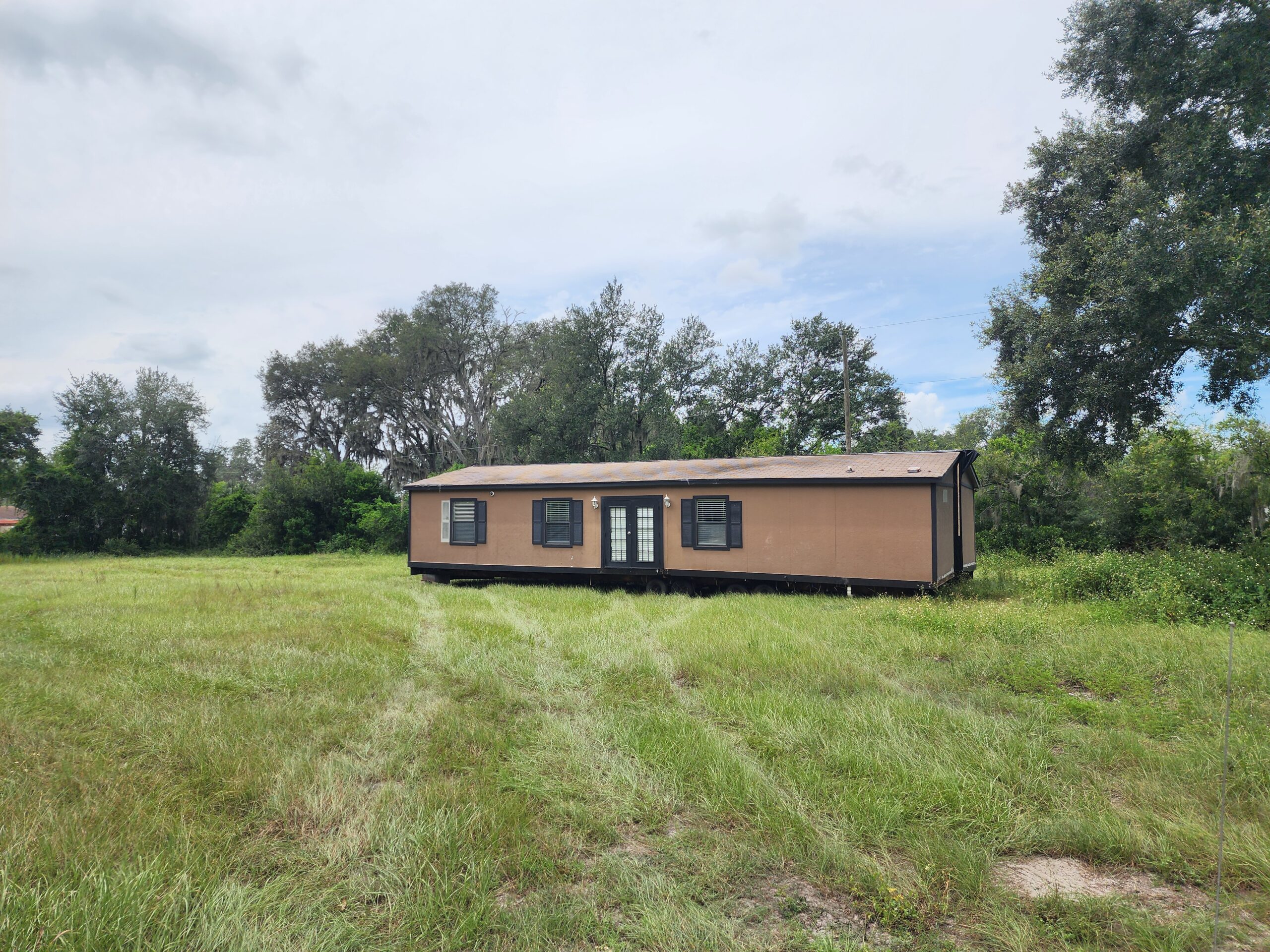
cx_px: 635
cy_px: 476
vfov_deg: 58.9
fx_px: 844
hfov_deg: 73.9
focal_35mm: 23
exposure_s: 1/1304
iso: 12
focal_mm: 6.4
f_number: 1.8
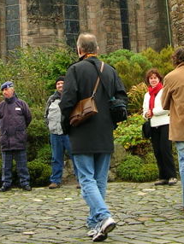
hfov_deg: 17.4
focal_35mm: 85
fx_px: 602
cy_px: 66
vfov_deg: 22.8
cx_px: 97
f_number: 2.8
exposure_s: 1/130
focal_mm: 5.8
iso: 50
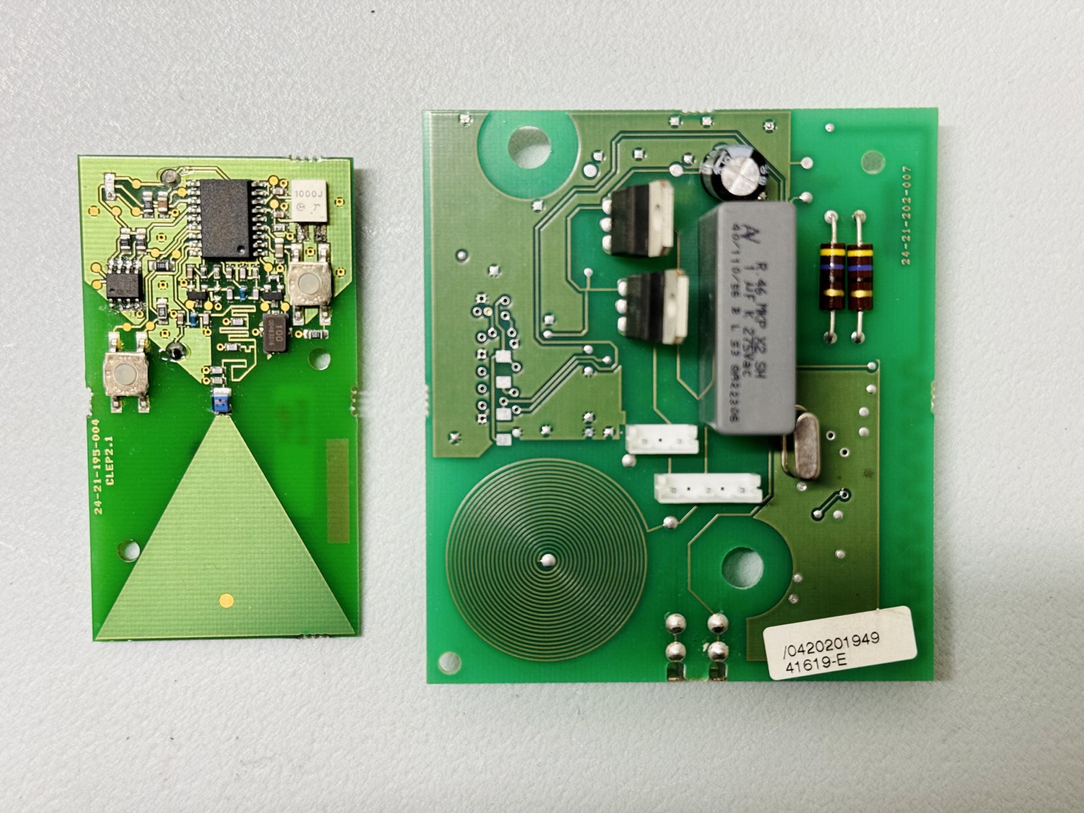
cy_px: 406
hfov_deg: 39.7
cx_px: 542
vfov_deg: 30.3
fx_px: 1503
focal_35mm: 48
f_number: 1.78
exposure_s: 1/50
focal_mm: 6.86
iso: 125
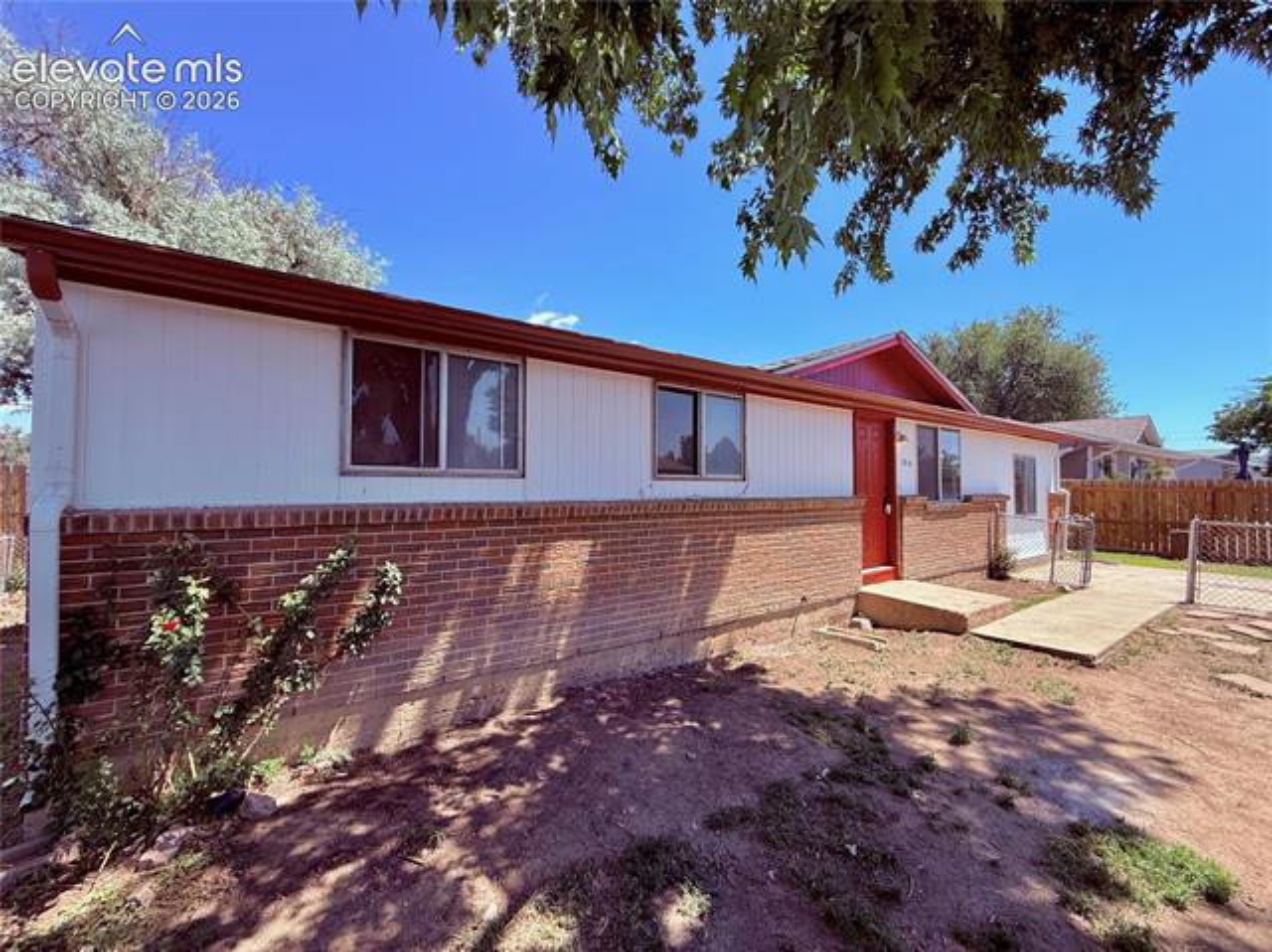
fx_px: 514
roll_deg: -0.1
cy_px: 476
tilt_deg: +1.9
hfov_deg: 102.1
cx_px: 636
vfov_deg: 85.6
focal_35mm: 14
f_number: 2.2
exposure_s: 1/841
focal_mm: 2.22
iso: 50
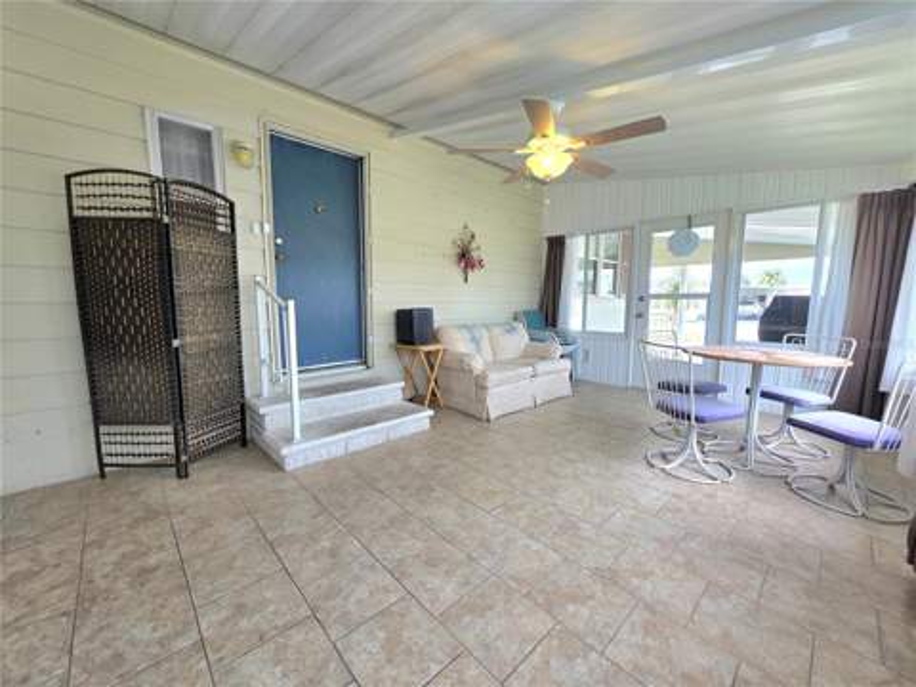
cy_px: 344
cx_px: 458
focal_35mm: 13
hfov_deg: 106.2
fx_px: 344
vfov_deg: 89.9
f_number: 1.9
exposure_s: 1/120
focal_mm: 2.2
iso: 50
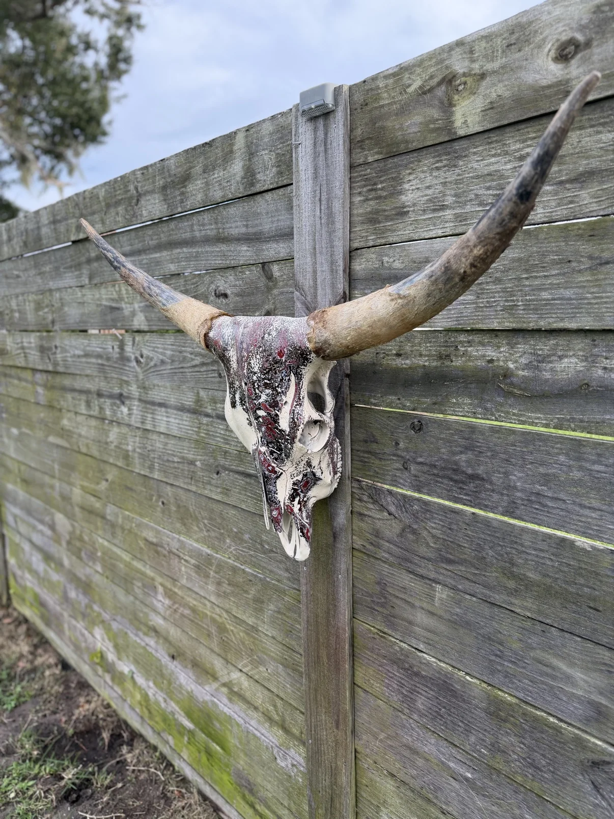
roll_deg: +0.6
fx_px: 568
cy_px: 410
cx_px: 307
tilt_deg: -9.8
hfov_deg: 56.8
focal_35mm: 24
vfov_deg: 71.6
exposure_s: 1/708
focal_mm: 6.76
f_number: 1.78
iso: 100
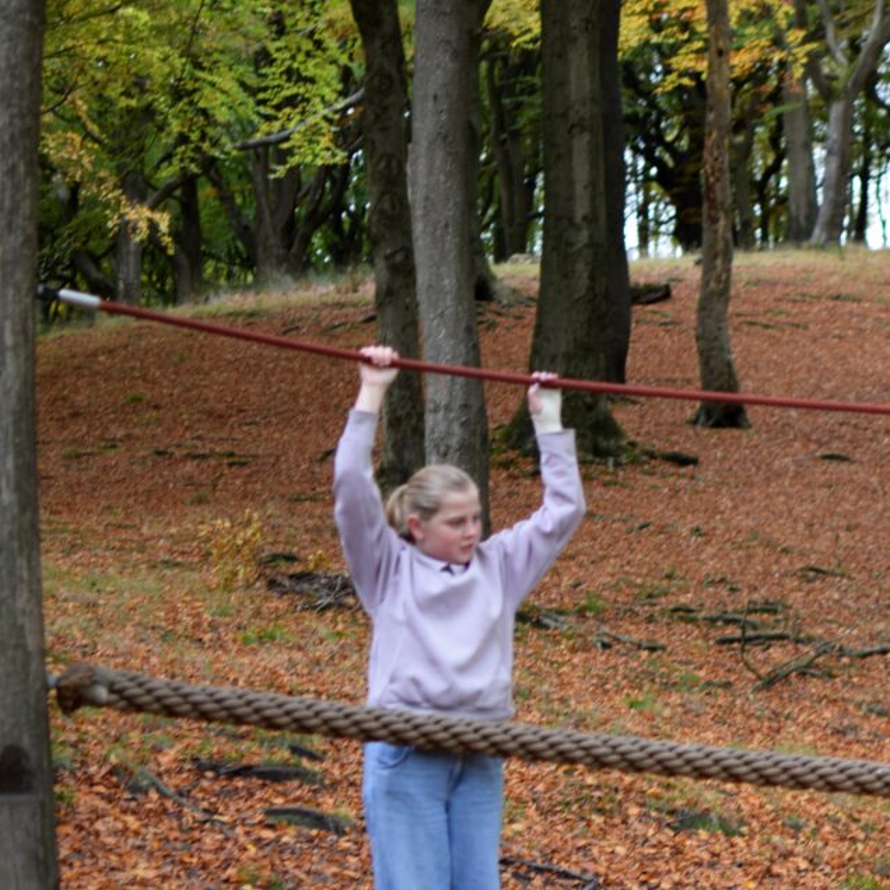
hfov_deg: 16.9
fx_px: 2937
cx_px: 894
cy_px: 627
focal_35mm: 101
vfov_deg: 17.2
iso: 100
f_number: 1.8
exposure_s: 1/50
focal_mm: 35
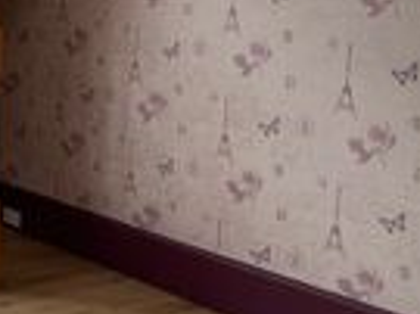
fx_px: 933
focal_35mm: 77
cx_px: -106
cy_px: 115
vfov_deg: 19.1
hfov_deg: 22.9
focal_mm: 4.2
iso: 80
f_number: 1.6
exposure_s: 1/50
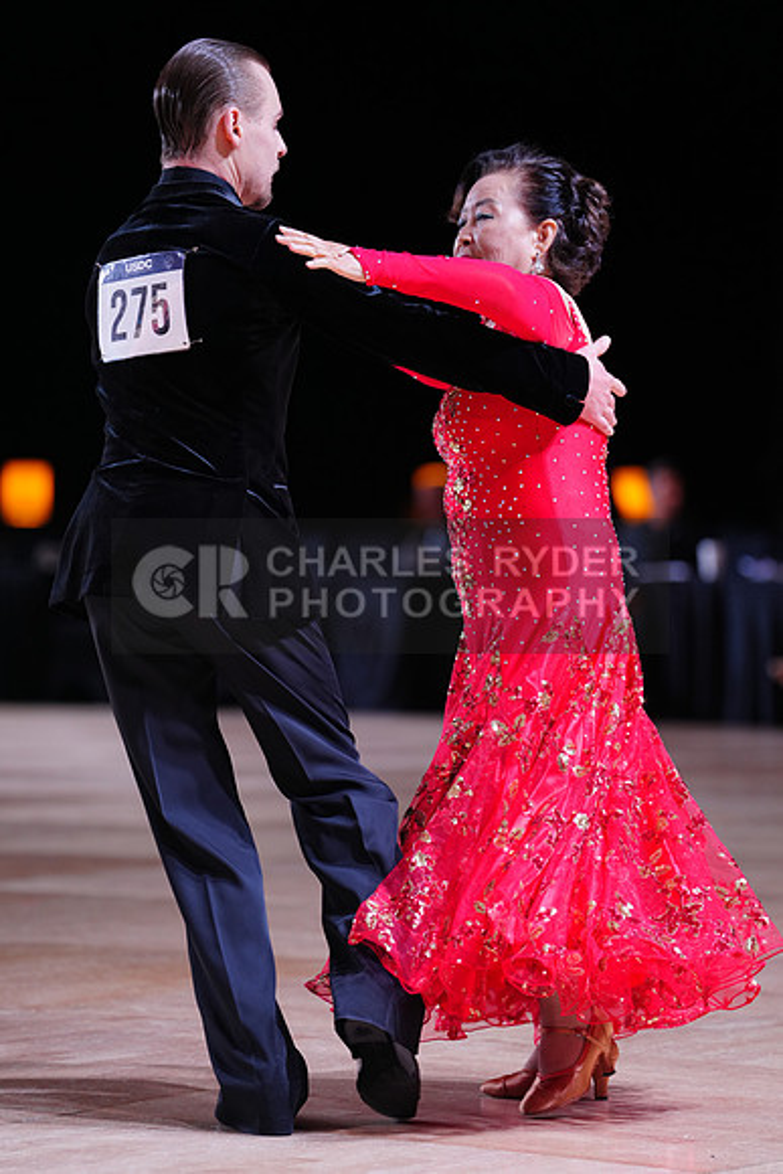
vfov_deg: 13.6
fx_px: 4923
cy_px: 587
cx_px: 392
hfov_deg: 9.1
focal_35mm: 151
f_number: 2.8
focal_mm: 151
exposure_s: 1/500
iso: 1000
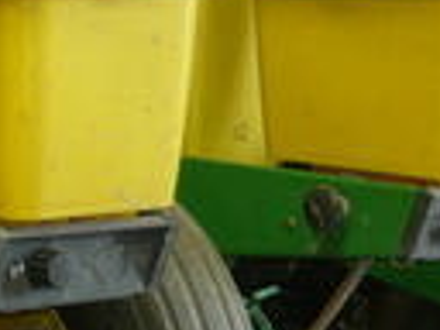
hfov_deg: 13.3
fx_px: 1780
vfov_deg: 10.6
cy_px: 213
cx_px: -234
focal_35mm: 140
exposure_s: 1/30
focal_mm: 5.5
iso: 100
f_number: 2.8
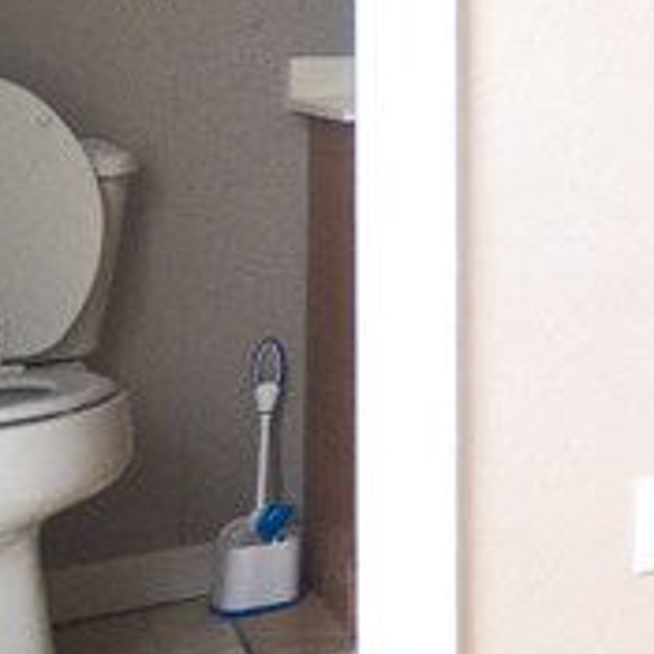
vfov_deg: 21.0
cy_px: -47
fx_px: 1689
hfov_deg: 12.7
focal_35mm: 79
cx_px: 1792
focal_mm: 10
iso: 800
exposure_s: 1/40
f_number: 7.1
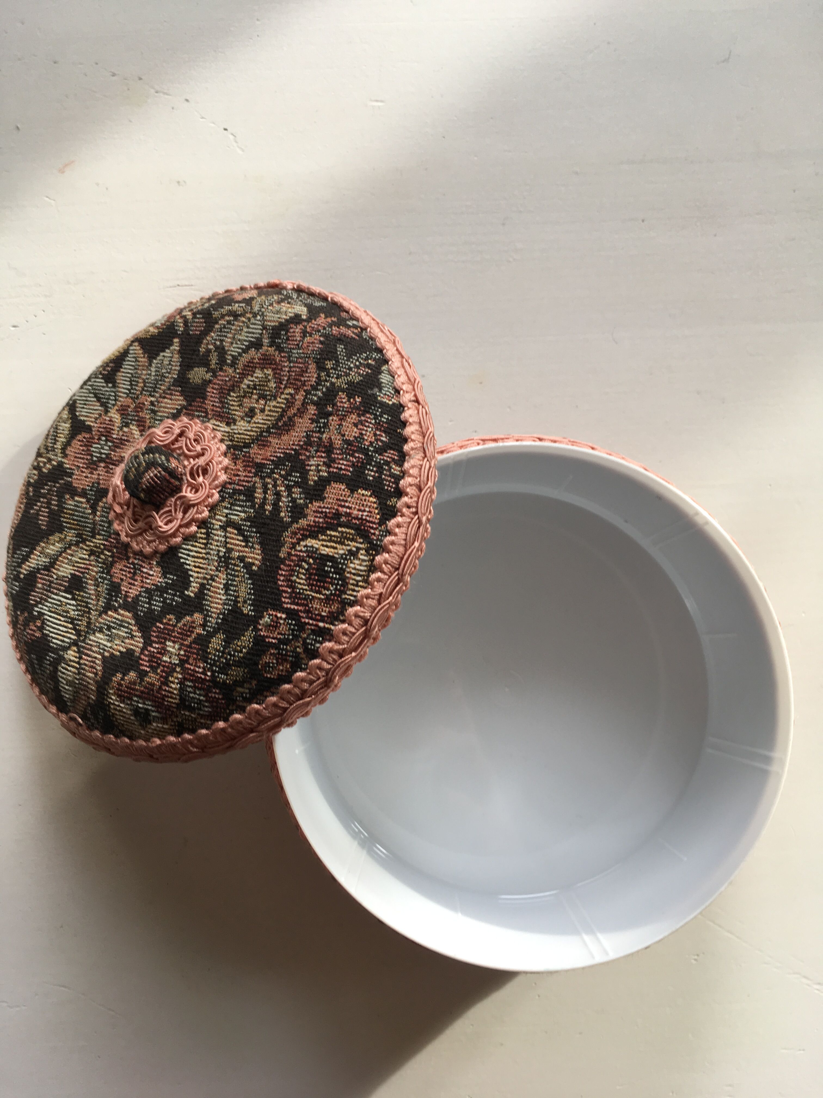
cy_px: 549
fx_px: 919
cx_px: 412
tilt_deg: -85.0
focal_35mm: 29
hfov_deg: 48.2
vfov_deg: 61.7
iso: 25
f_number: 2.2
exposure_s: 1/50
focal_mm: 4.15
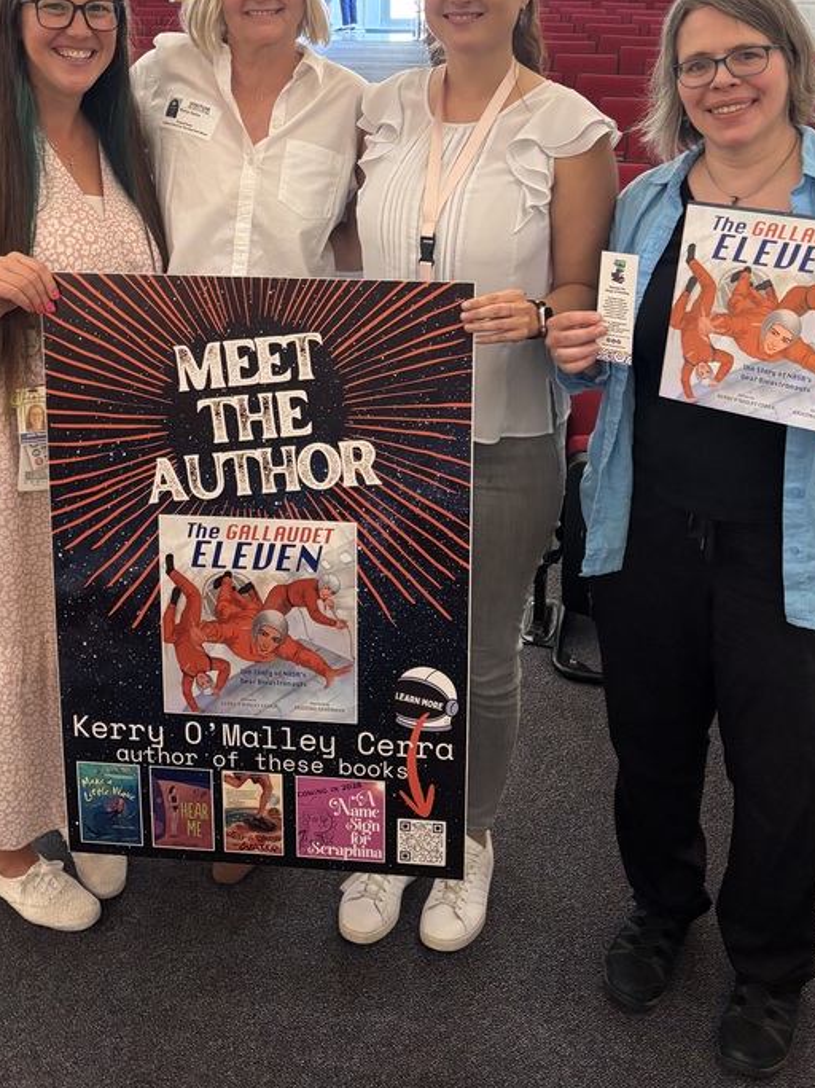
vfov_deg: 46.5
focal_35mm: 39
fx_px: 1225
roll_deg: -1.0
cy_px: 304
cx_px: 328
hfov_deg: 36.7
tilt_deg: -13.8
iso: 400
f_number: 1.6
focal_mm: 5.96
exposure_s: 1/40
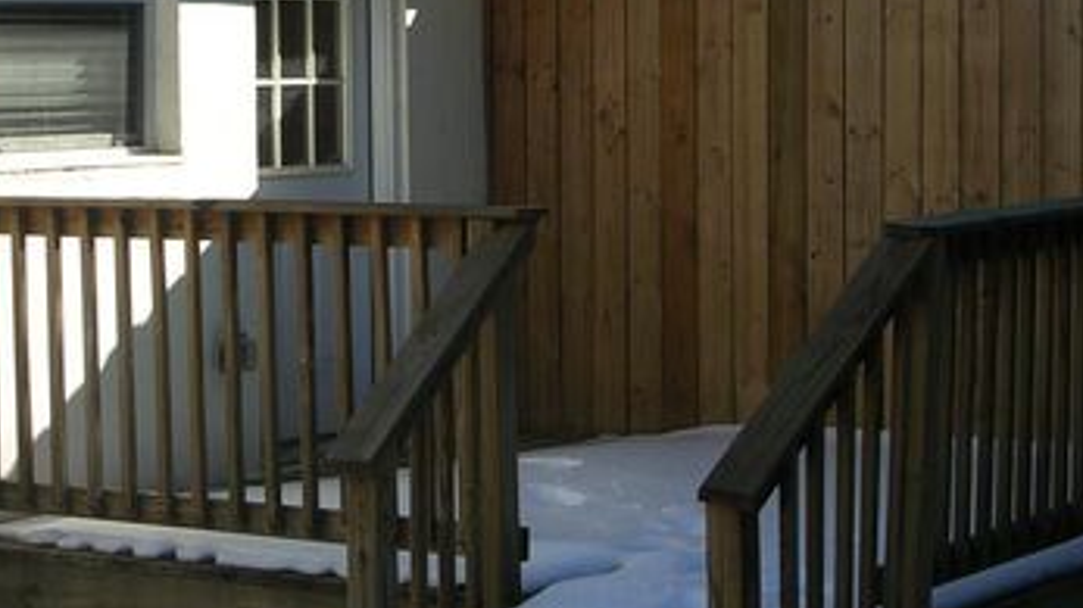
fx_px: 3244
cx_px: 443
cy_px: 145
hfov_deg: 18.9
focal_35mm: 113
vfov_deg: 10.7
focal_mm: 10.9
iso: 50
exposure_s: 1/391
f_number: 3.7
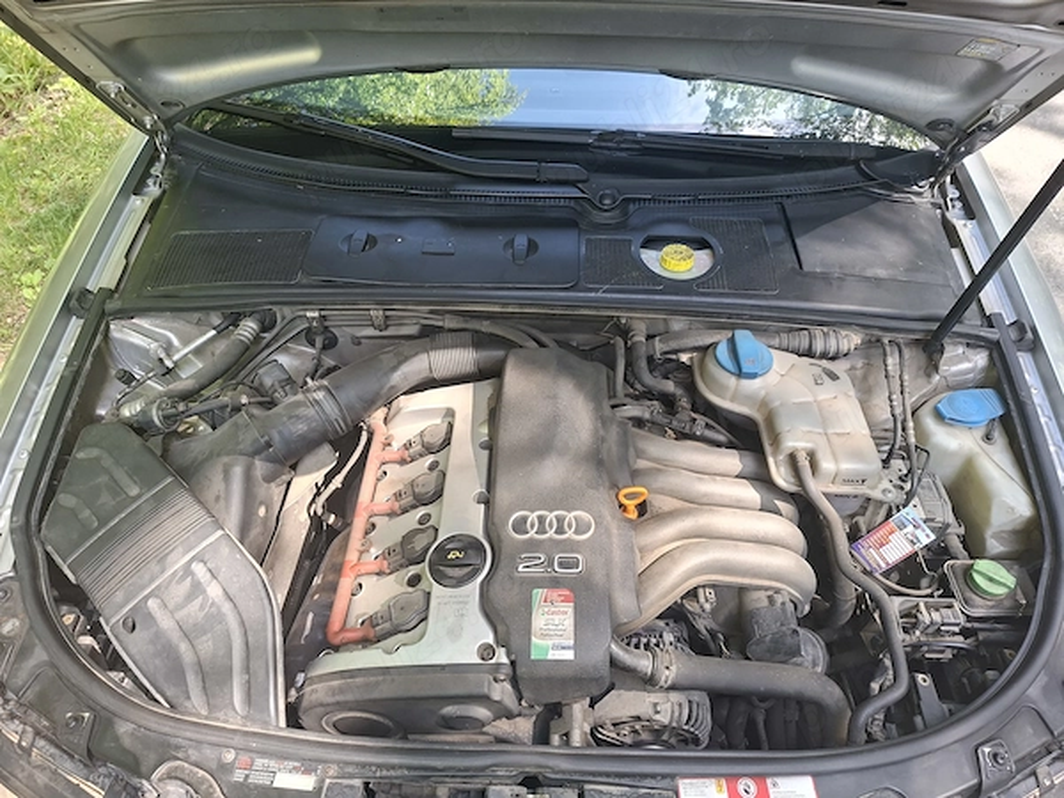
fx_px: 707
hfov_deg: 73.9
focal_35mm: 23
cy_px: 399
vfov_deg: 58.9
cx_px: 532
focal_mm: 5.54
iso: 50
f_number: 1.8
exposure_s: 1/100
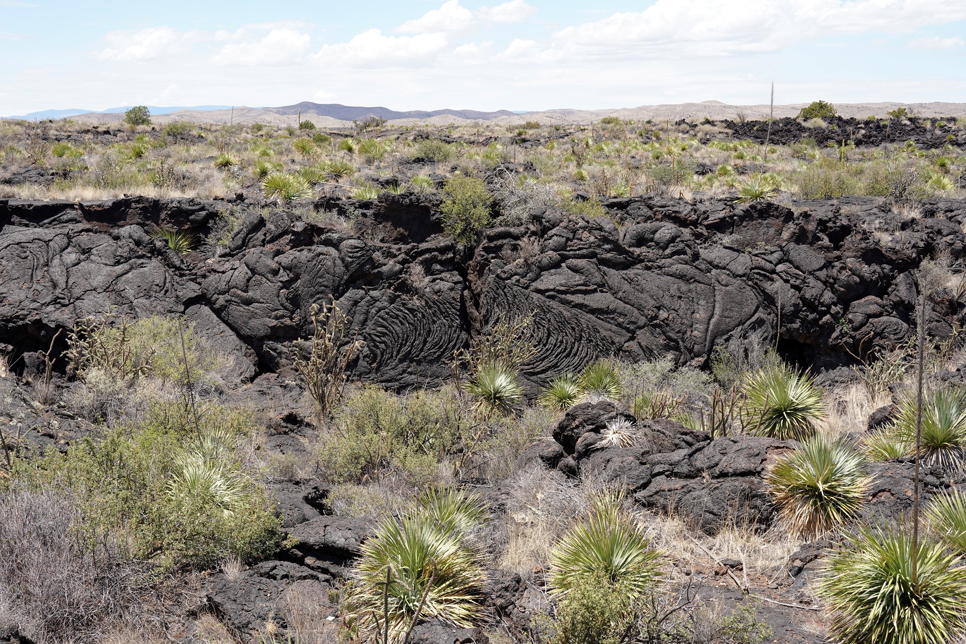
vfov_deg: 29.9
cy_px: 329
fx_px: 1207
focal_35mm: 45
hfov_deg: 43.6
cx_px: 473
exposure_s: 1/100
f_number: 10
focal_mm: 44
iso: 100
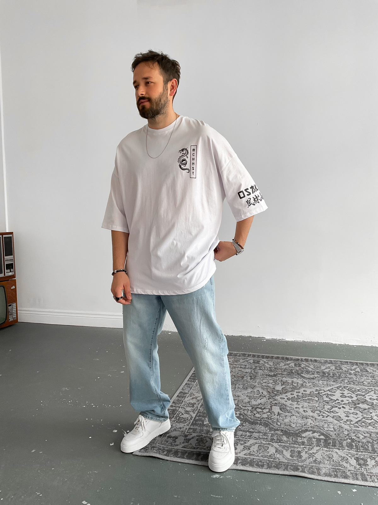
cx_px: 189
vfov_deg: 61.7
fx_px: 422
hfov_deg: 48.2
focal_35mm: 29
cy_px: 252
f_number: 1.8
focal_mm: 3
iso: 50
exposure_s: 1/120
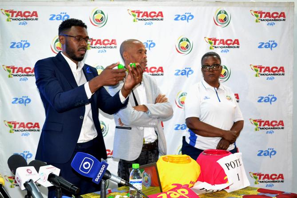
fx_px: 445
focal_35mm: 54
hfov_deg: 36.9
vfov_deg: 25.1
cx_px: 148
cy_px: 99
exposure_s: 1/60
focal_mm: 36
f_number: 5.6
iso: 1600
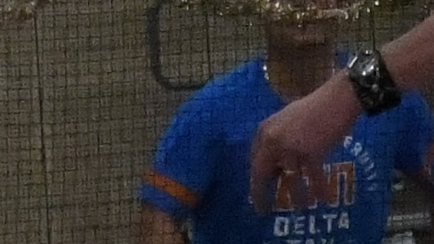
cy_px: 354
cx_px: 308
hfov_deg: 9.2
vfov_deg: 5.2
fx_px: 2681
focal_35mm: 233
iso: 10000
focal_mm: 32
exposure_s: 1/400
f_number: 10
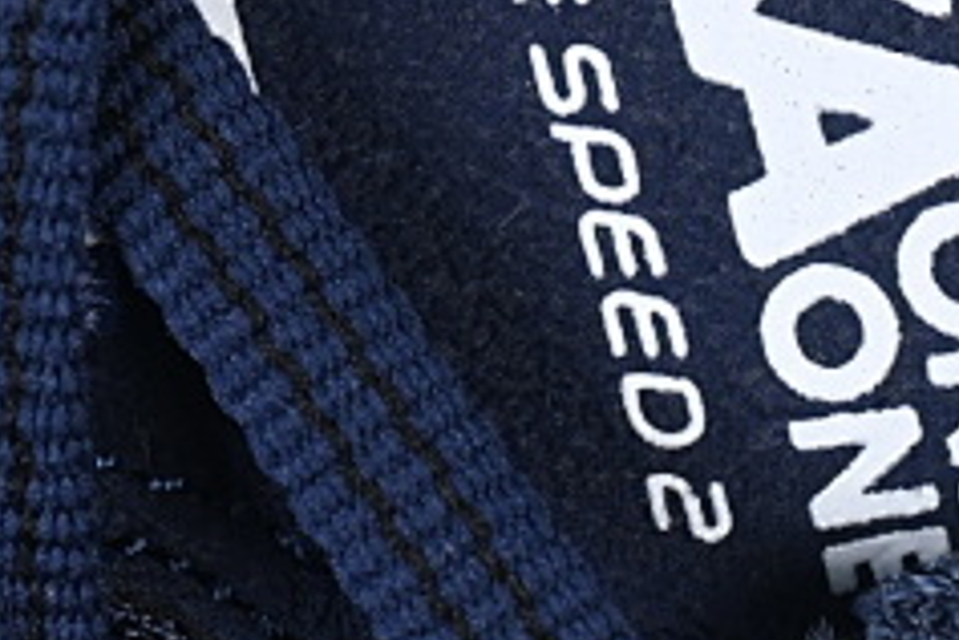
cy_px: 53
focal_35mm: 342
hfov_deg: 6.0
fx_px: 9110
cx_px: 595
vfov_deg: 4.0
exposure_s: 1/60
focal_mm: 50
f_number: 6.3
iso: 160
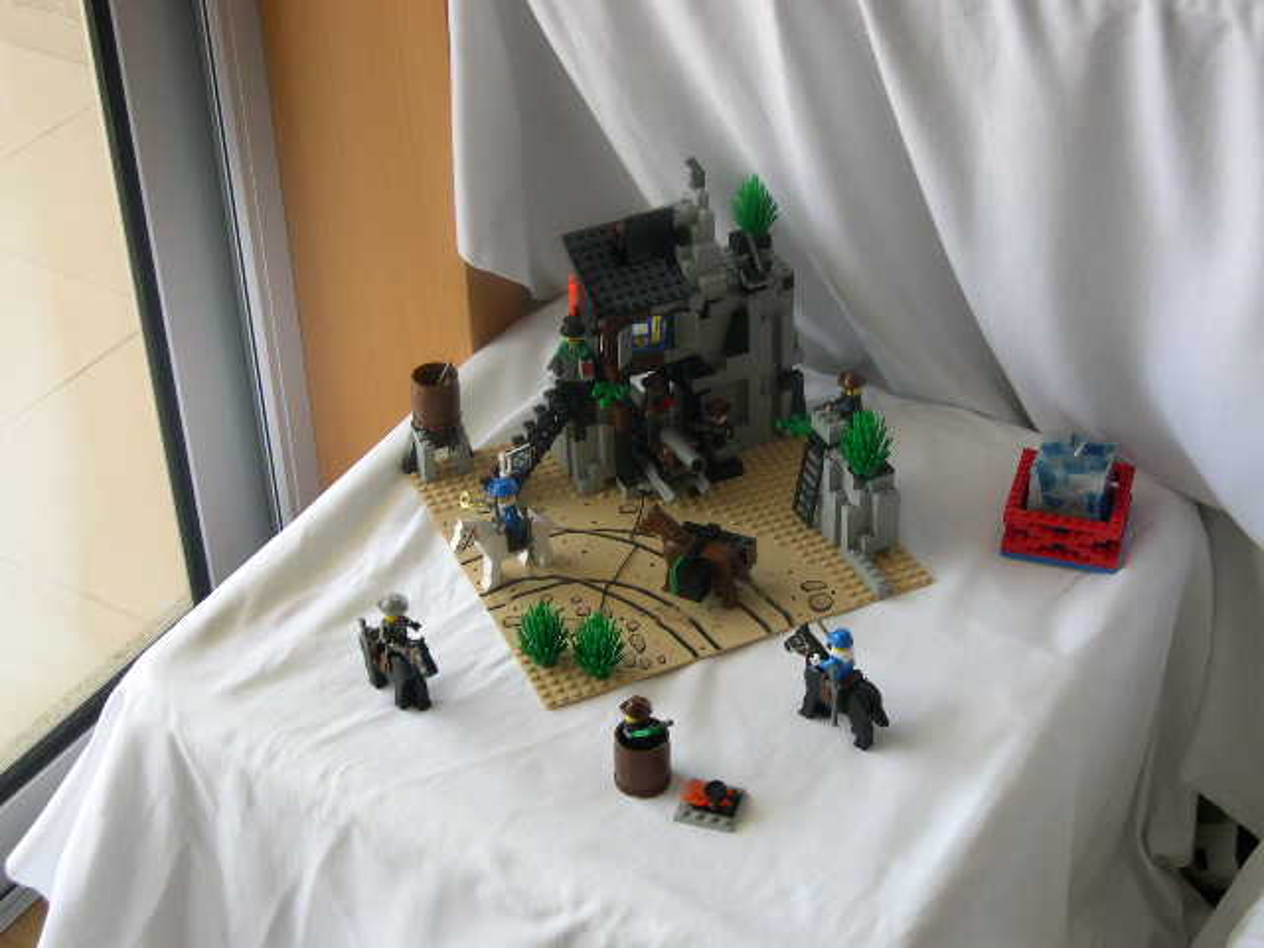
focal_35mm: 57
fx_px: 2081
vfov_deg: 25.7
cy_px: 474
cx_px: 632
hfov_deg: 33.8
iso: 100
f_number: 3.4
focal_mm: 12.2
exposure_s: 1/97.3
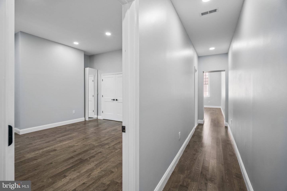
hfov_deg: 96.7
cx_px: 144
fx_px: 128
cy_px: 96
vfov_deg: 73.7
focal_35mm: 16
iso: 250
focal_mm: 16
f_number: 4
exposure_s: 1/30
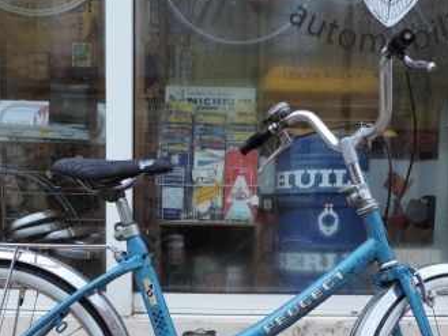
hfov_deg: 37.5
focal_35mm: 51
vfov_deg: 27.6
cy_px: 297
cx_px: 208
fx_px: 660
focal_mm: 4.9
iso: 90
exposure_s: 1/30
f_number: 3.1
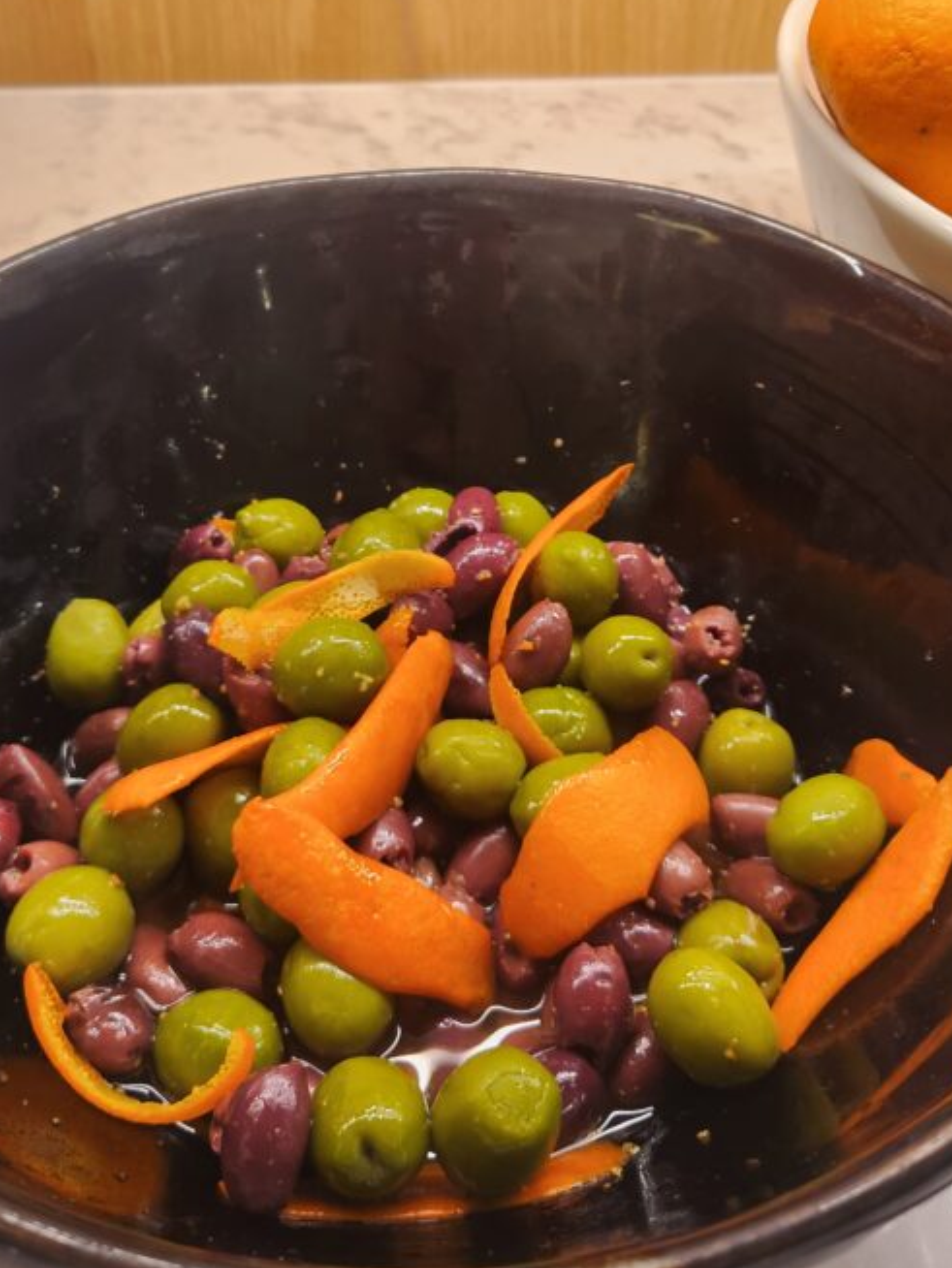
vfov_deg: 50.8
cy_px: 469
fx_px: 1319
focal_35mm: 36
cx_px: 417
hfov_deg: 39.6
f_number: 1.8
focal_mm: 5.4
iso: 100
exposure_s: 1/50
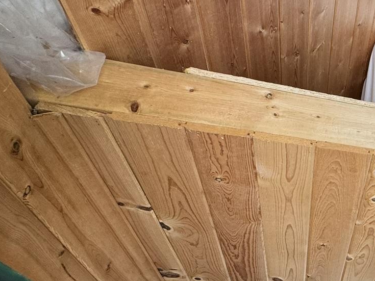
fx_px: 422
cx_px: 480
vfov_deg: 36.7
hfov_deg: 34.7
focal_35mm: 39
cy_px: 170
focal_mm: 2.22
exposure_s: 1/99
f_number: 2.2
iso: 160
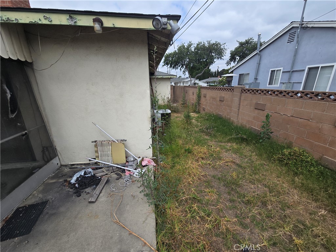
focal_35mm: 13
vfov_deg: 89.9
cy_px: 126
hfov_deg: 106.2
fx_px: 126
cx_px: 168
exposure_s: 1/1859
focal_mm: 2.2
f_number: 2.2
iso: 50
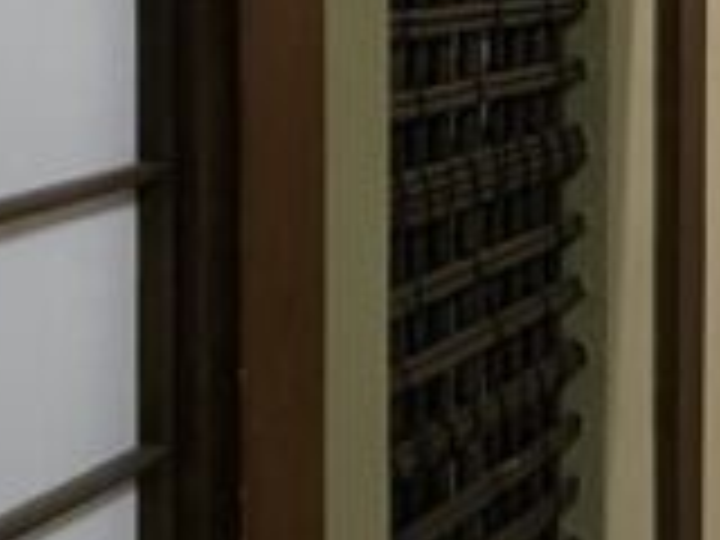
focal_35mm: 125
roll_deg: -0.7
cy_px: -27
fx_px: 2600
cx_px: 1368
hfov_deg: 13.8
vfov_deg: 11.7
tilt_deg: +0.0
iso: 500
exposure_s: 1/25
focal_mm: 4.2
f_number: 1.6
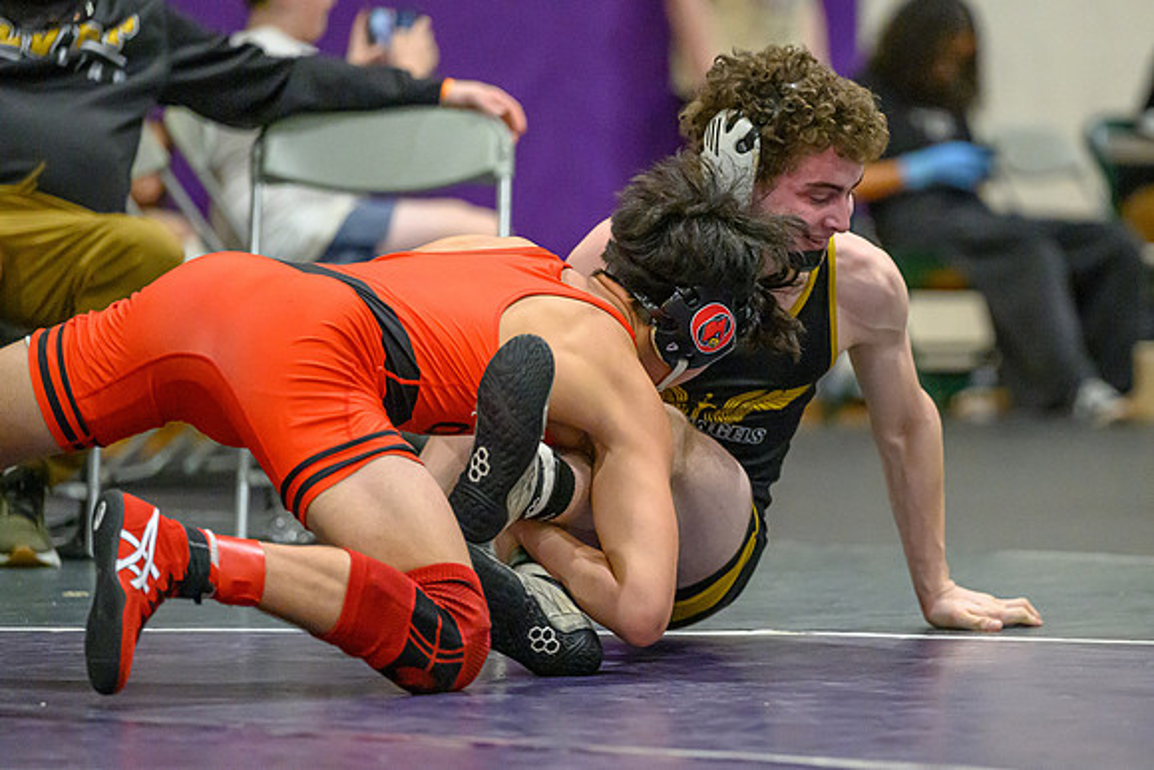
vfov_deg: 5.6
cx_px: 765
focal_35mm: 245
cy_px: 308
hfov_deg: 8.4
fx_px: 7860
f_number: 2.8
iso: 10000
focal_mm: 185
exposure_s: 1/800
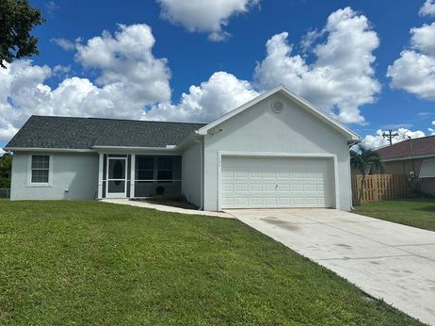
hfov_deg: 67.3
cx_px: 207
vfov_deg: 53.0
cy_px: 155
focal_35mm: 26
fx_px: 327
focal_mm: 6.86
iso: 80
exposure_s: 1/8929
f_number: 1.78
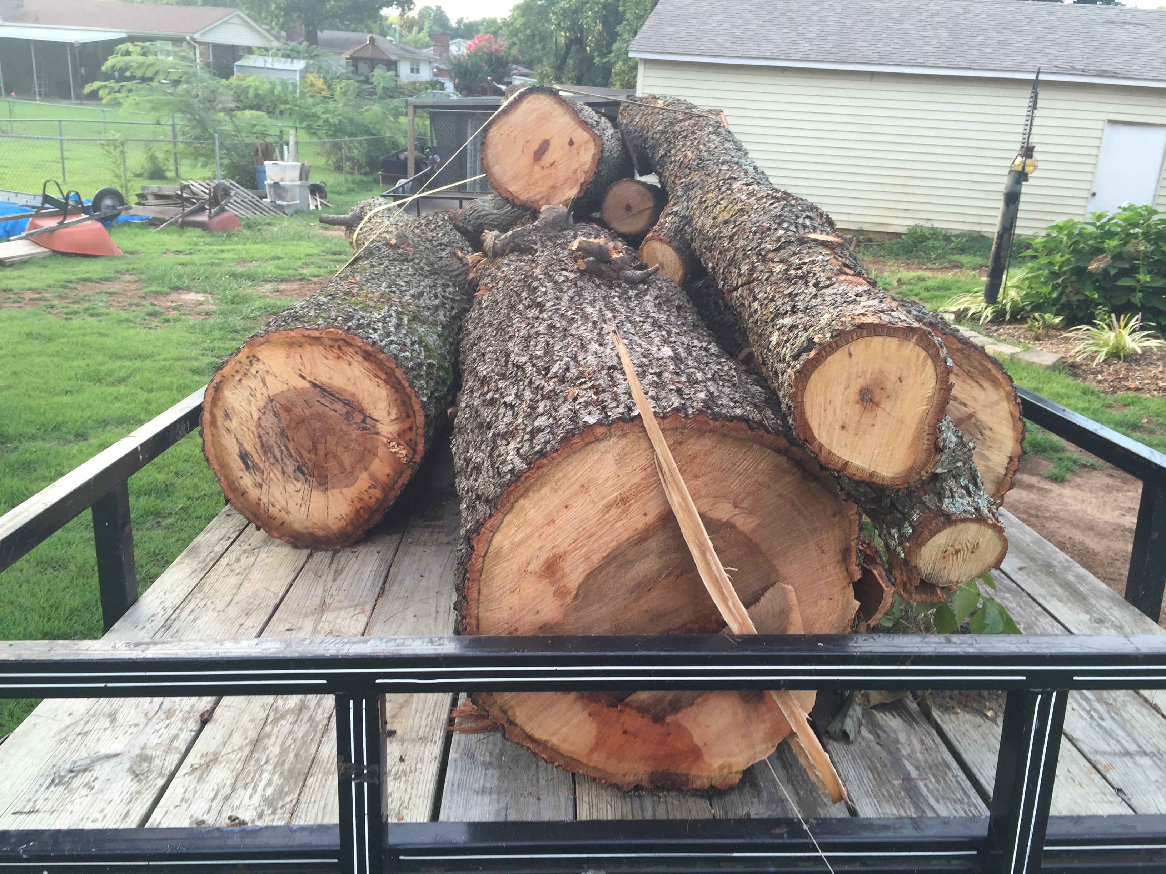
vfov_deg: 48.2
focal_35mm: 29
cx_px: 583
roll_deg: -3.6
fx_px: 977
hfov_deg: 61.7
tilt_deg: -20.6
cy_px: 437
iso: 32
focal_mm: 4.15
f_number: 2.2
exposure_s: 1/60
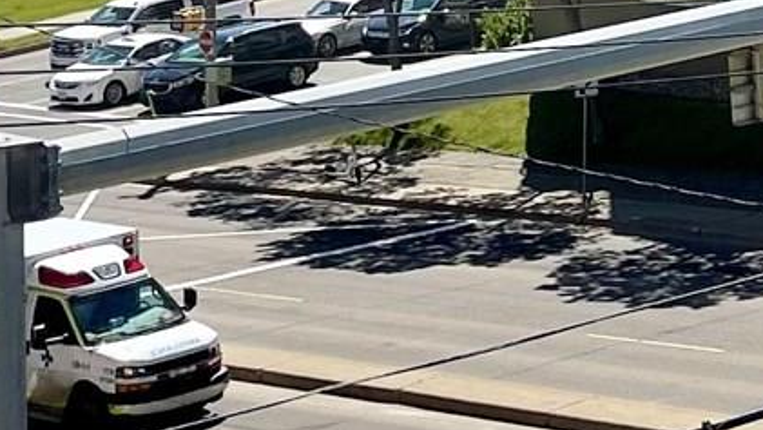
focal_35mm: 149
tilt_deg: -0.6
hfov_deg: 13.9
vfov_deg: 7.8
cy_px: -434
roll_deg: -0.5
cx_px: 962
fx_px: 3015
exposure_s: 1/4902
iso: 32
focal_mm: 5.1
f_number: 1.6
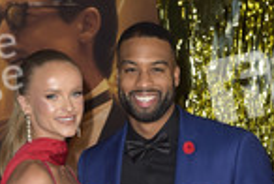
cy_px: 360
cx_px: 132
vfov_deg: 8.6
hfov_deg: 13.4
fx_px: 1167
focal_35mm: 153
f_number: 6.3
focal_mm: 56
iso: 800
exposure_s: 1/250
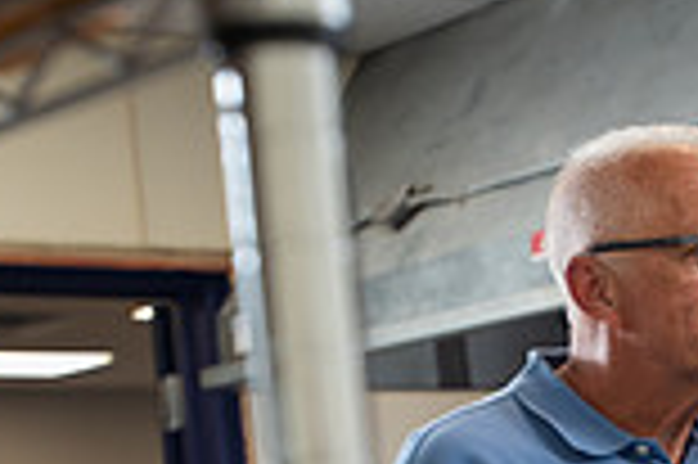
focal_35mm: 131
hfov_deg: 14.9
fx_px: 2537
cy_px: 696
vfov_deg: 10.1
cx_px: 950
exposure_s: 1/200
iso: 400
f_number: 4
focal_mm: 35
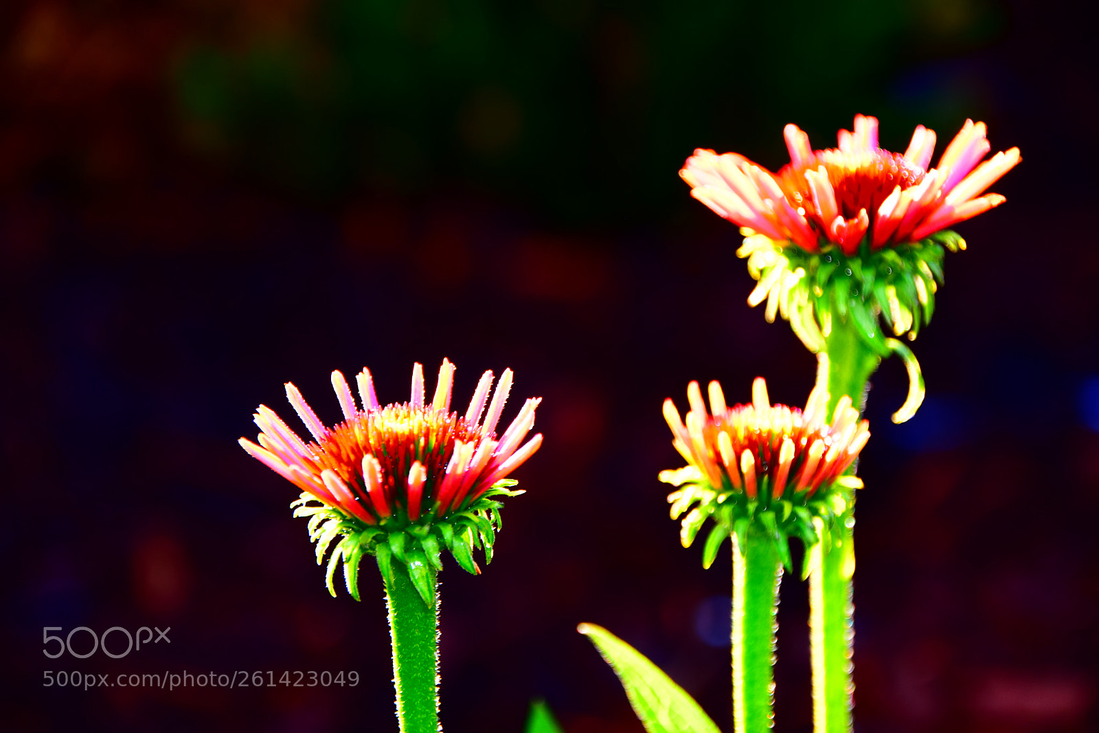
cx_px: 550
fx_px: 5722
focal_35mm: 188
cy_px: 366
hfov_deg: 11.0
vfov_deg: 7.3
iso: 280
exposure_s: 1/125
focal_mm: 125
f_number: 6
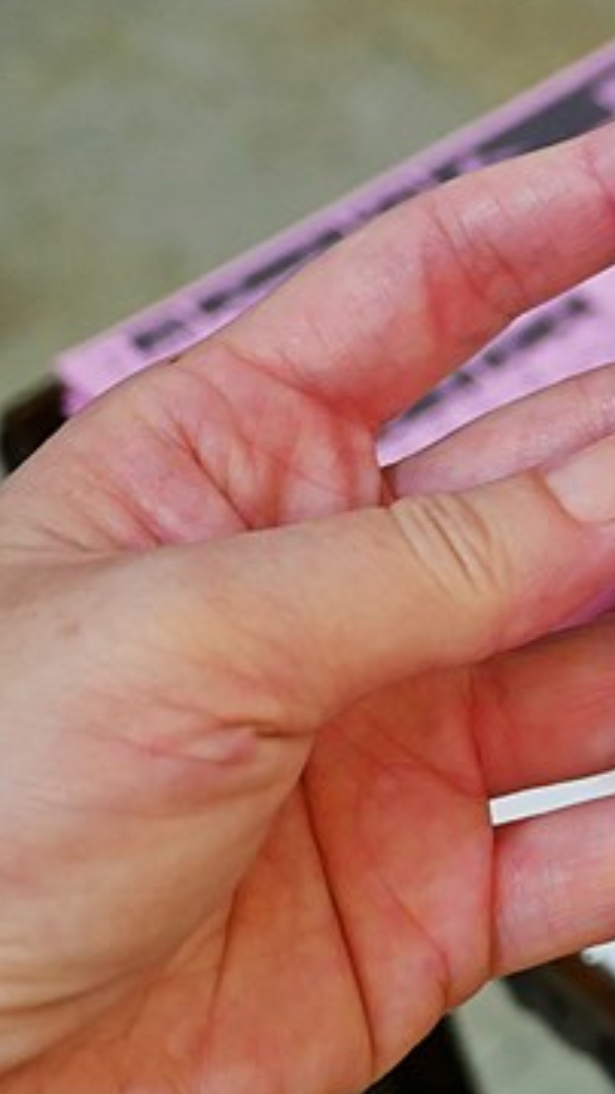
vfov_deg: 24.9
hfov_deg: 12.6
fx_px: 2464
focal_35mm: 85
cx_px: 1193
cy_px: 395
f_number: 2.5
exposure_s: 1/60
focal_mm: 14
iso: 320
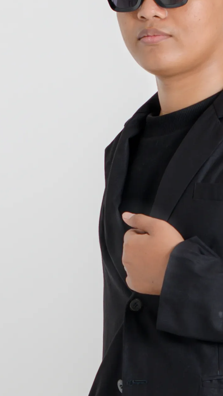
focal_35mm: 248
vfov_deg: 8.7
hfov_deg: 4.9
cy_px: 365
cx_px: 312
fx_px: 2607
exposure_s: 1/160
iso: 125
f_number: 4
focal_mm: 50
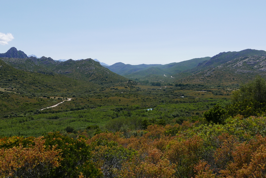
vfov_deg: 31.2
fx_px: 318
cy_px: 89
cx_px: 133
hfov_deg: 45.4
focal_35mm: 43
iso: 200
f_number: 5.6
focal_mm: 19.3
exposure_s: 1/1000
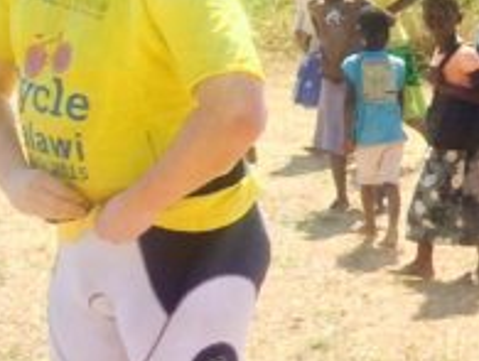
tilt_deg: -20.4
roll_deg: -2.8
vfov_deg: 9.6
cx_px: 1110
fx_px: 2107
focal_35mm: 152
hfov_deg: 11.1
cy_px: 503
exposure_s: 1/1140
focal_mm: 4.15
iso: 32
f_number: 2.2
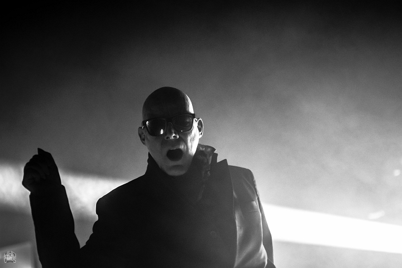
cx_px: 201
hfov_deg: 37.9
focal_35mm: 52
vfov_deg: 25.8
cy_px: 134
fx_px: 586
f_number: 1.4
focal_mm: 35
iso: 200
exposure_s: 1/80
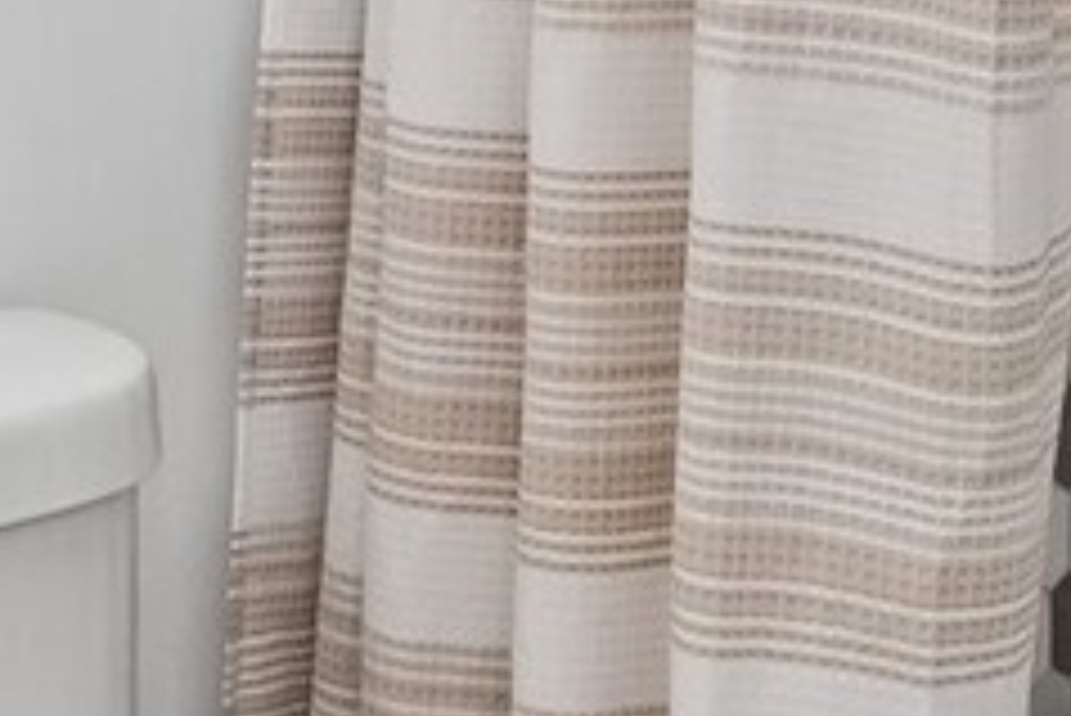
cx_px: -394
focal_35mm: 114
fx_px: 3393
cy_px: -502
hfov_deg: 16.7
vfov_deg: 11.3
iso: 1600
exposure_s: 1/50
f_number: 8
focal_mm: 16
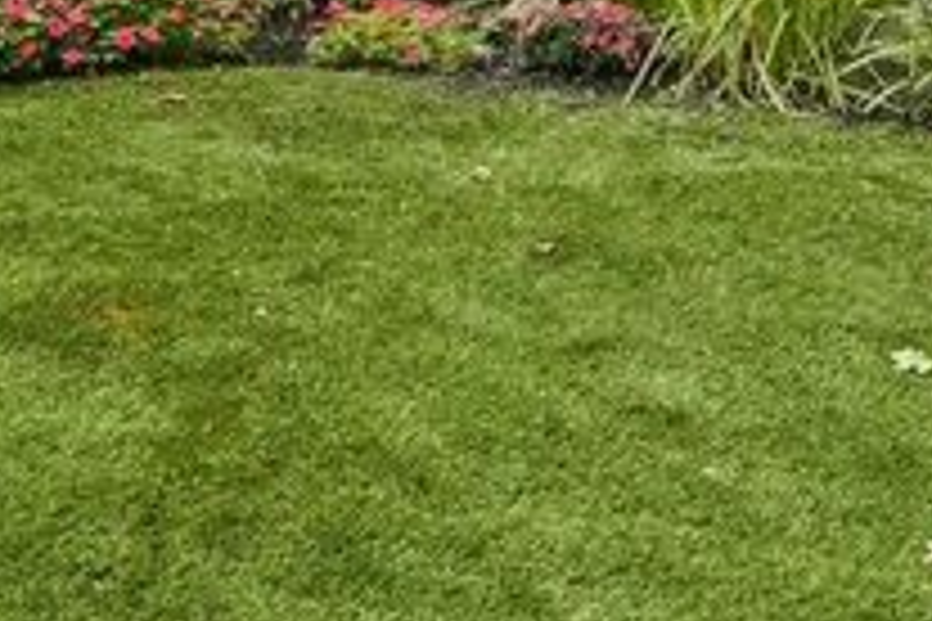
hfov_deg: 21.6
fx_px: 2433
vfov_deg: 13.8
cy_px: -263
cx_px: 347
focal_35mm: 94
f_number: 9
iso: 125
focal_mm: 19
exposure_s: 1/80
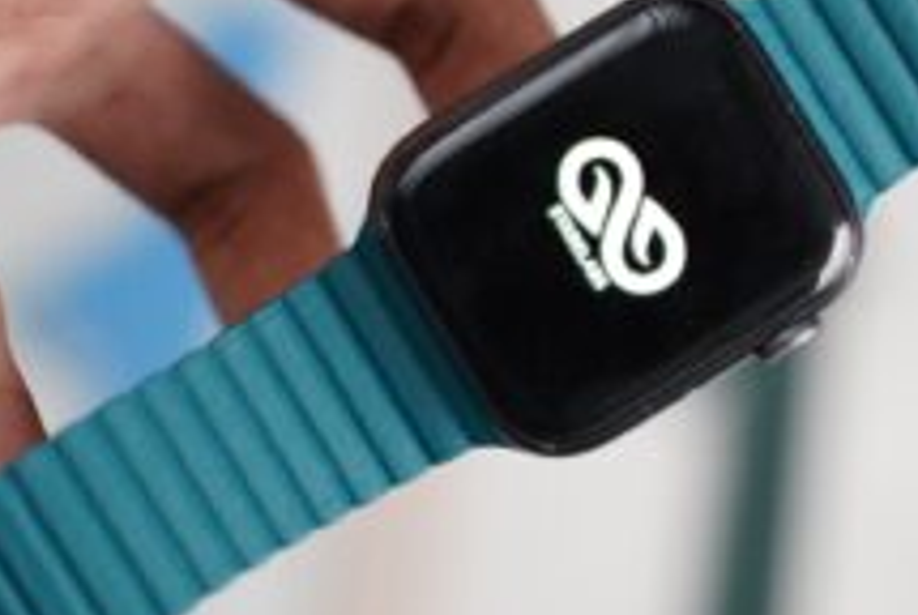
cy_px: 211
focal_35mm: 119
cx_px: 623
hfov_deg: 17.1
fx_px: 3039
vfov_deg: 11.5
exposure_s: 1/90
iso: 1250
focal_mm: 64
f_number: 2.8
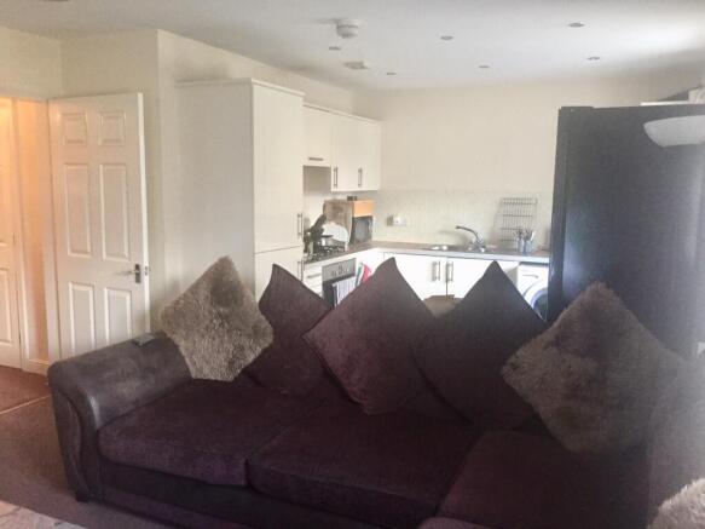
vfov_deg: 48.2
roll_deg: -1.0
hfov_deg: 61.7
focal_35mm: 29
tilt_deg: -9.2
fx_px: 591
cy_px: 264
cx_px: 352
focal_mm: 4.15
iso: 250
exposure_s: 1/17
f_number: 2.2
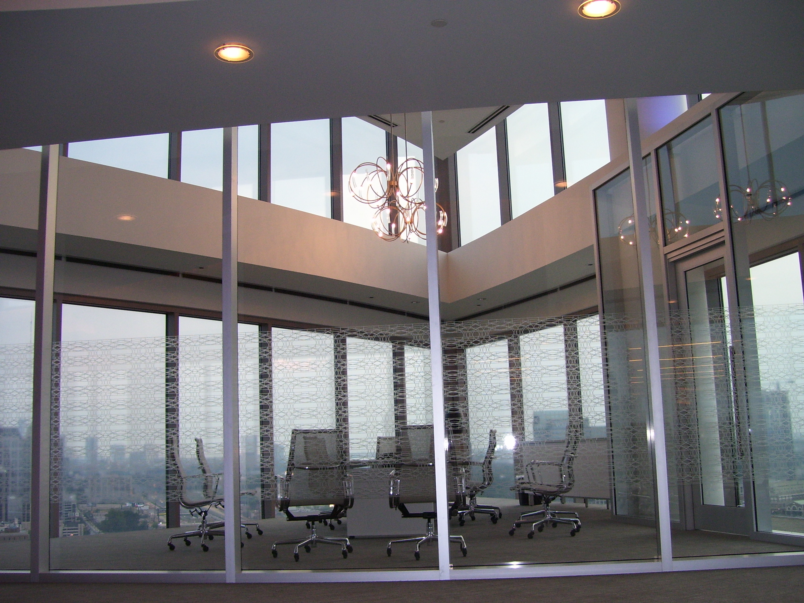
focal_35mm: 37
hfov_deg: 50.1
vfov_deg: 38.7
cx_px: 402
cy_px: 302
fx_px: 859
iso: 125
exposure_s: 1/60
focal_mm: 6
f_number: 2.7
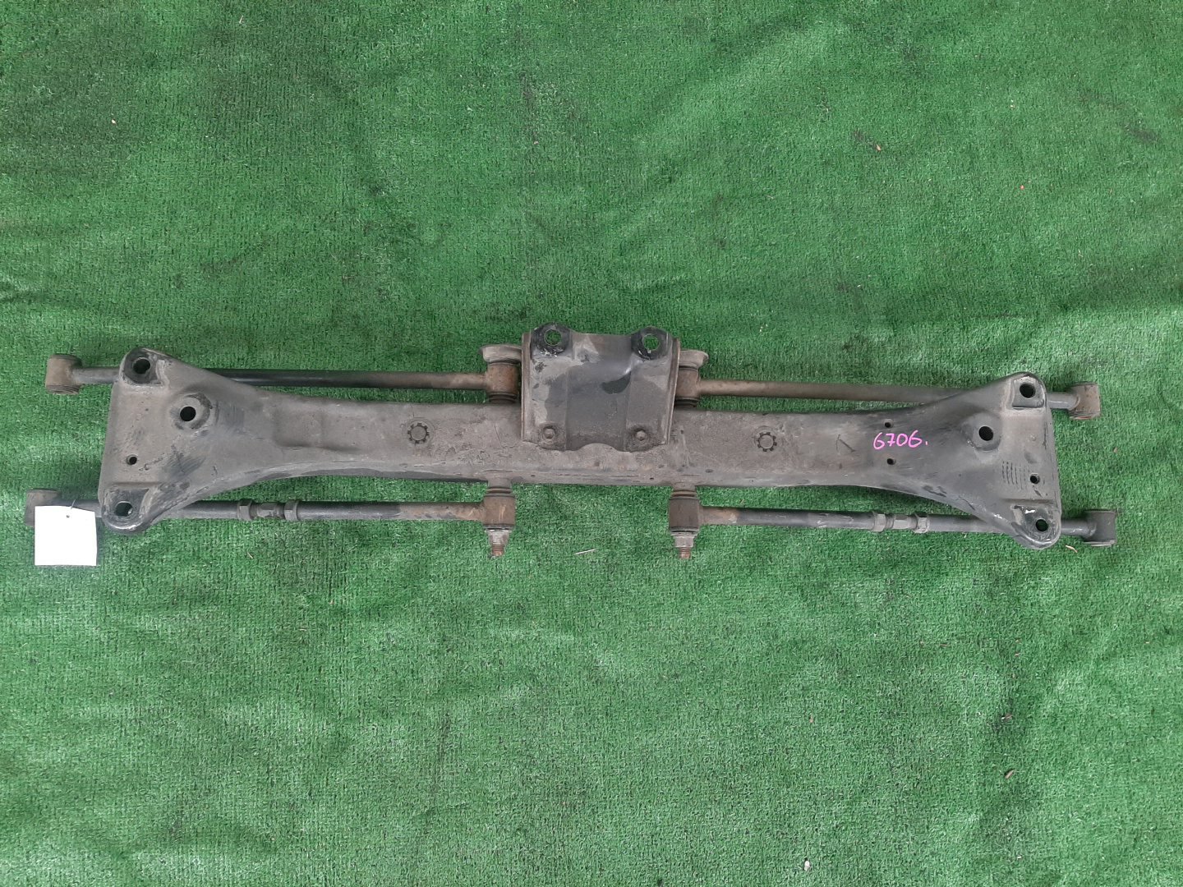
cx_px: 592
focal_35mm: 26
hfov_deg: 67.3
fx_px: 889
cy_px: 444
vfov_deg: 53.1
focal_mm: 3.93
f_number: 1.7
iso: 108
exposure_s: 1/50
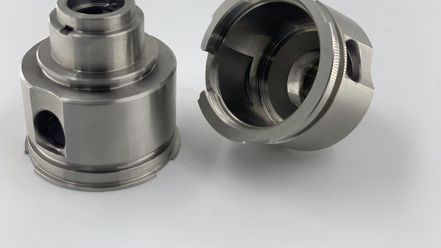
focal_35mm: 57
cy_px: 95
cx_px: 219
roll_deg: -2.6
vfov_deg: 21.0
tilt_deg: -32.0
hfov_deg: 36.6
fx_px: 667
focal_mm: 6
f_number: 2.4
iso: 32
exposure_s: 1/121
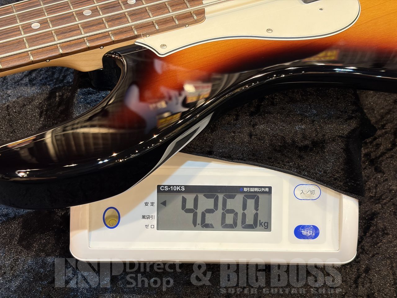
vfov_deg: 28.0
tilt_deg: -54.8
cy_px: 149
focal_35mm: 52
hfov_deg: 36.8
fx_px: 596
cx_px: 198
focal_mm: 5.96
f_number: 1.6
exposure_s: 1/40
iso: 125
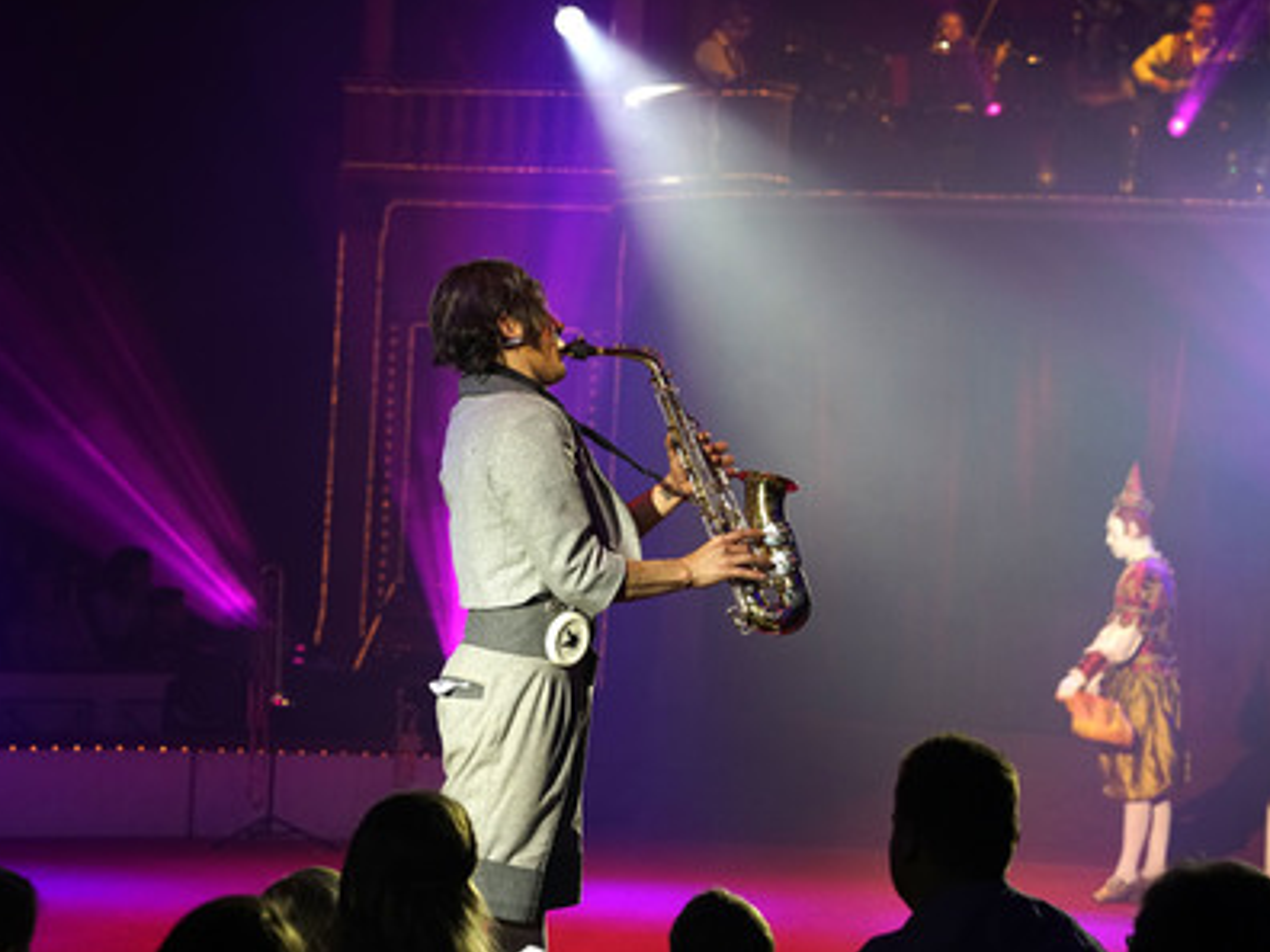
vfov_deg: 15.9
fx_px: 3412
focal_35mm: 93
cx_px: 698
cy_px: 474
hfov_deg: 21.1
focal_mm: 85
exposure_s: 1/500
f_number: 5
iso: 1600
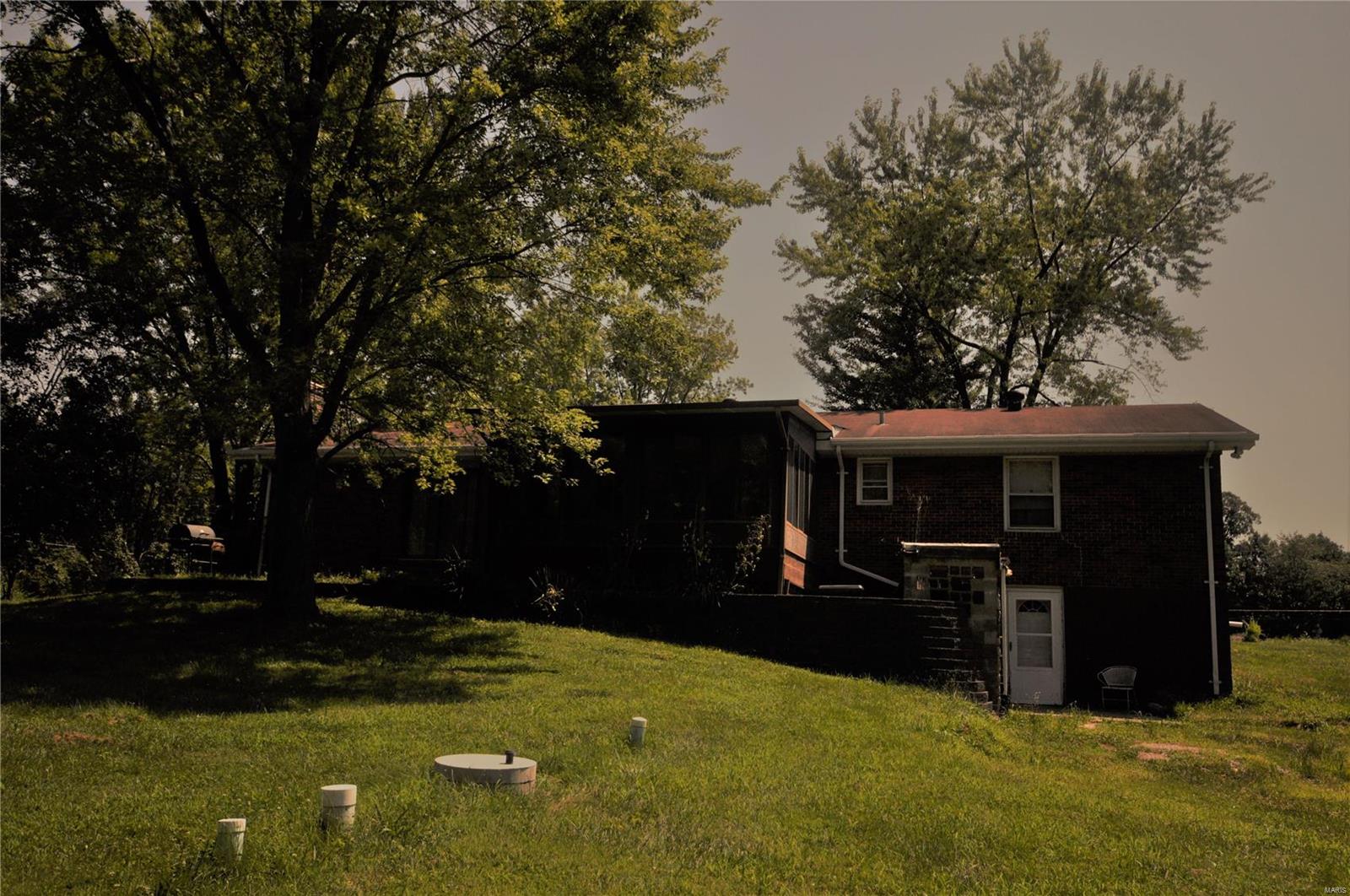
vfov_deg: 43.5
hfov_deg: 62.0
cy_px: 448
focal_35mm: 30
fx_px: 1123
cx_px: 675
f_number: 5.6
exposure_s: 1/4000
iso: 200
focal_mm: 20
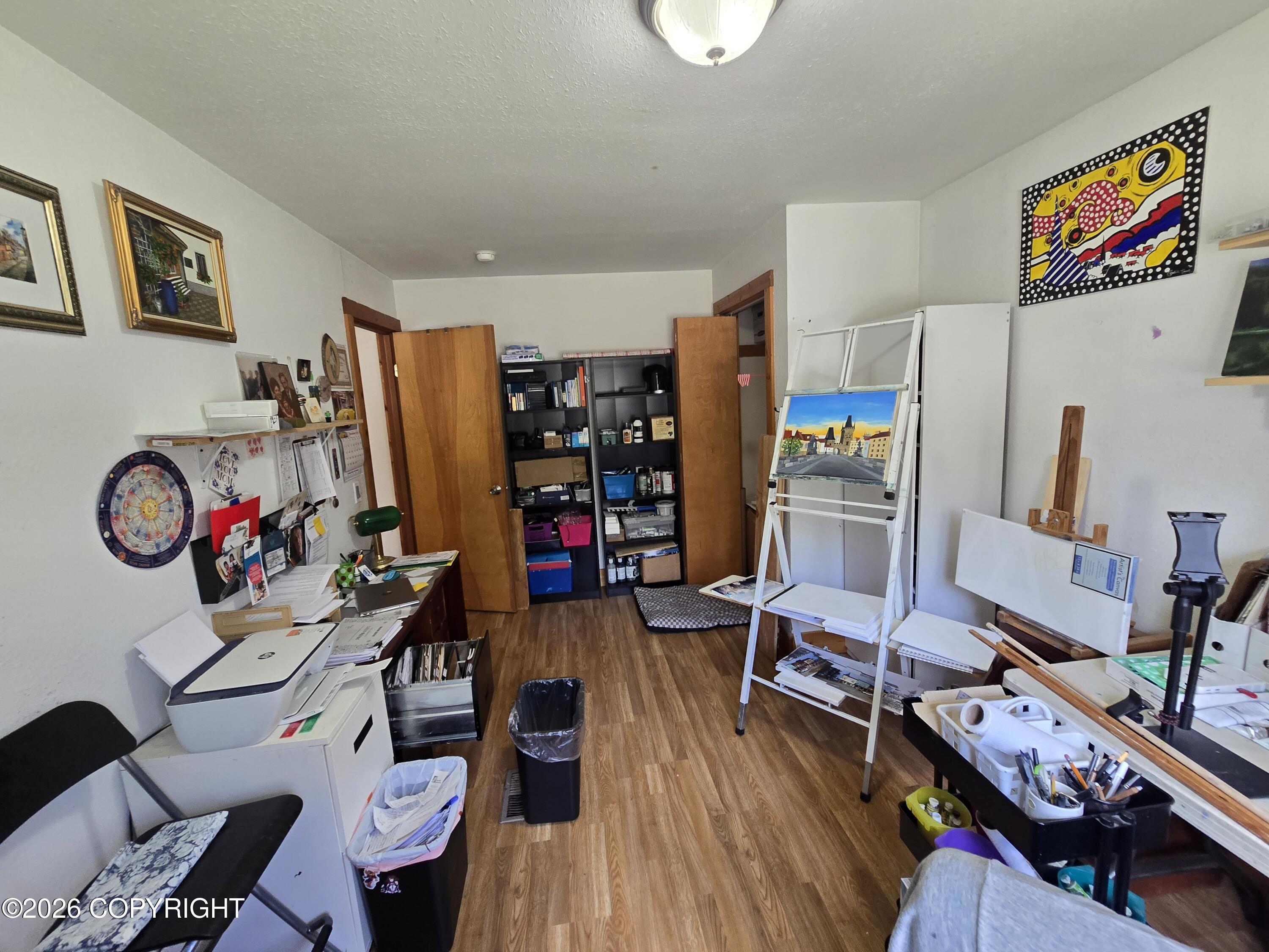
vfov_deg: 89.9
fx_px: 477
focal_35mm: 13
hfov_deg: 106.2
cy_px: 476
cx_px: 634
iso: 160
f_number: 2.2
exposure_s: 1/60
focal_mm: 2.2
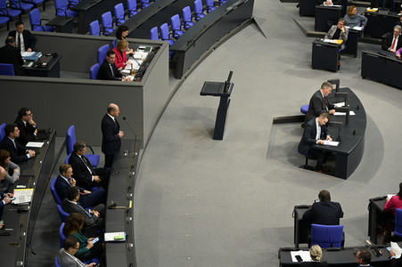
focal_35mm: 74
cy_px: 134
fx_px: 826
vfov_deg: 18.4
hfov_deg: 27.4
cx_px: 201
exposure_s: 1/160
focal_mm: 74
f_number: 4
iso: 2500
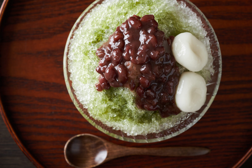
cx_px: 126
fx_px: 630
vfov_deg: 15.2
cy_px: 84
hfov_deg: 22.6
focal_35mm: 90
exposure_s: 1/125
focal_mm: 90
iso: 100
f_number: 5.6
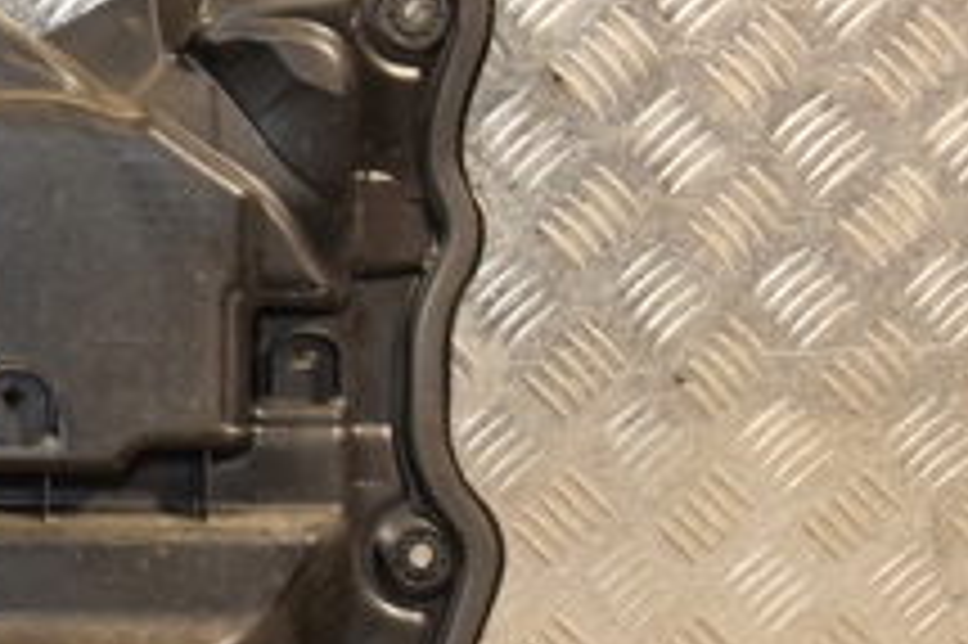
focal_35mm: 107
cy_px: 401
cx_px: -284
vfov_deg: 12.8
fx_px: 2875
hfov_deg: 17.9
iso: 800
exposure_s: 1/125
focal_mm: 24
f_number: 5
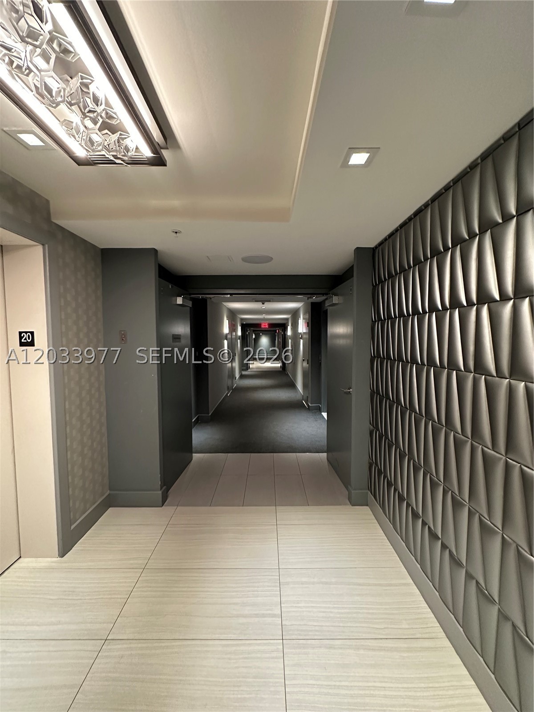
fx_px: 288
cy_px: 356
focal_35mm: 14
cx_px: 267
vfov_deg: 102.1
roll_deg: +0.5
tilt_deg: -4.5
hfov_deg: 85.7
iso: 800
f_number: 2.2
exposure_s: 1/60
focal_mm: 2.22
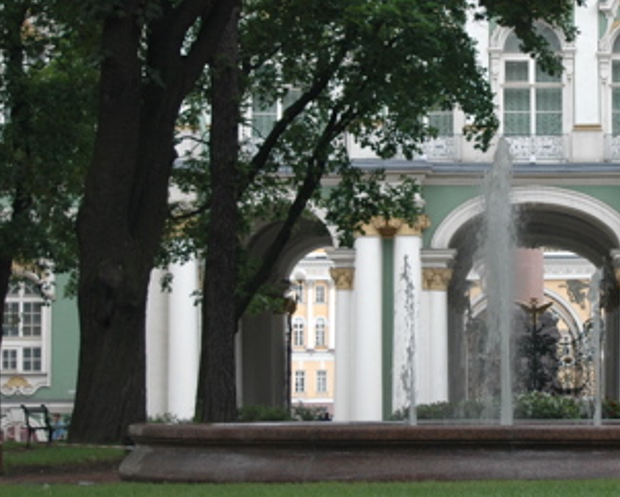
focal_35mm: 143
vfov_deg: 10.8
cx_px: 567
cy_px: 166
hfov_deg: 13.3
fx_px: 2626
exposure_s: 1/80
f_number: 4.5
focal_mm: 48
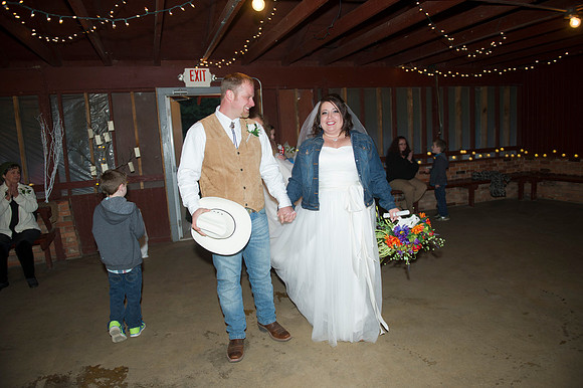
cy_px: 194
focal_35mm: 24
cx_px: 292
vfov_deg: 53.1
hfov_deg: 73.8
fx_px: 388
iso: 800
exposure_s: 1/125
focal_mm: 24
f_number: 2.8
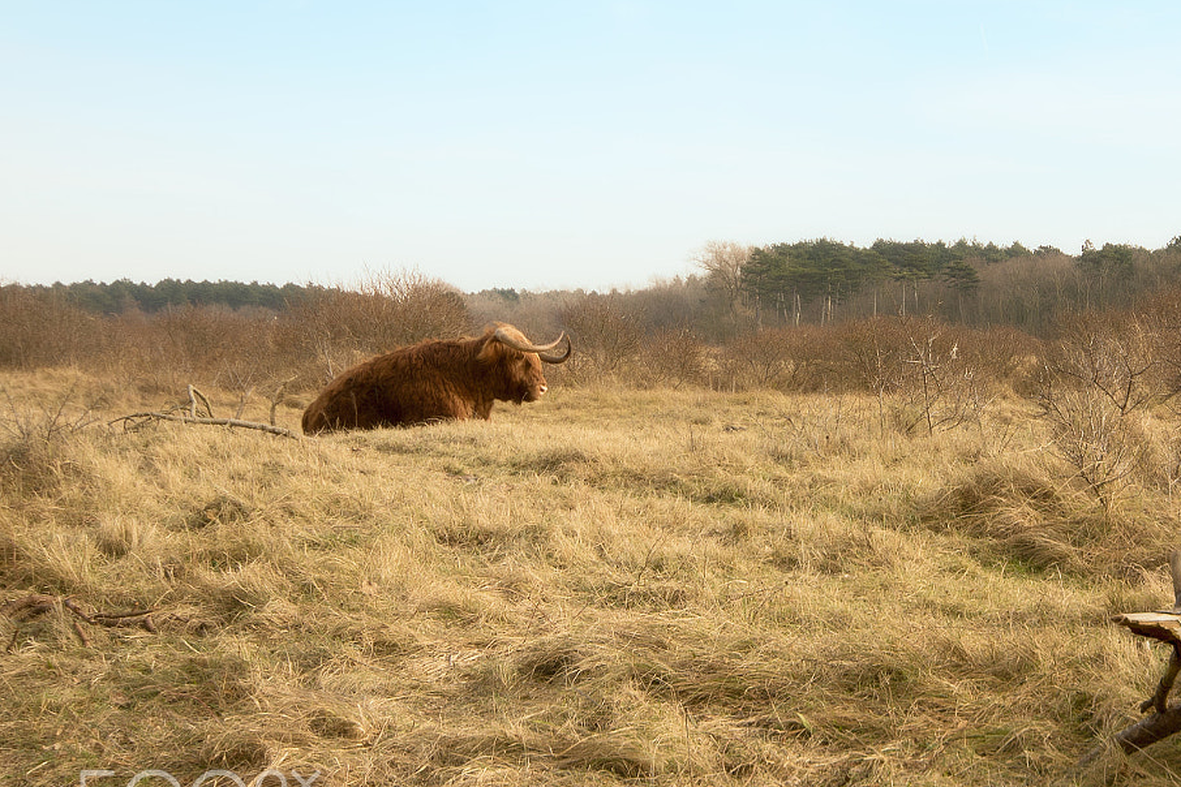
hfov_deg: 35.5
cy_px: 276
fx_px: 1739
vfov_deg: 25.4
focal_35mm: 53
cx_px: 1040
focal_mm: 20
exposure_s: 1/80
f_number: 8
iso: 100
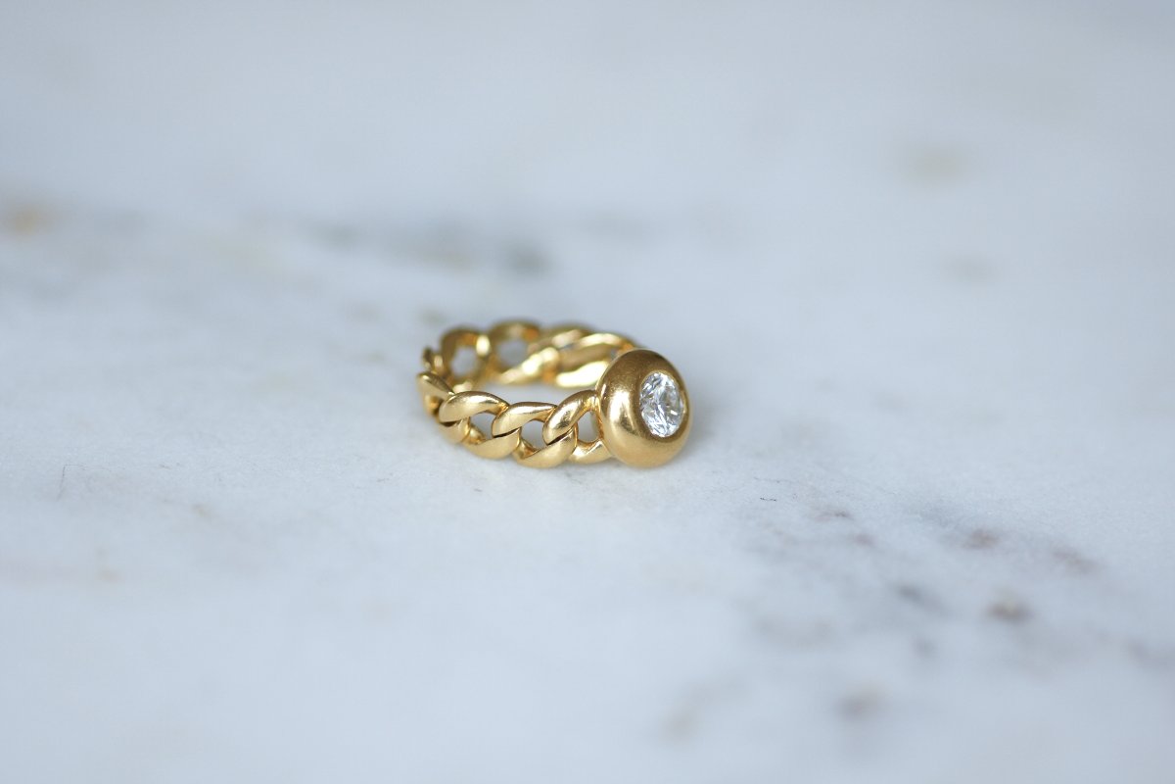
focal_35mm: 105
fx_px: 3427
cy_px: 392
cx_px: 588
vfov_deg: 13.0
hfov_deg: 19.5
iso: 250
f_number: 2.8
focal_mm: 70
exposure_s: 1/125
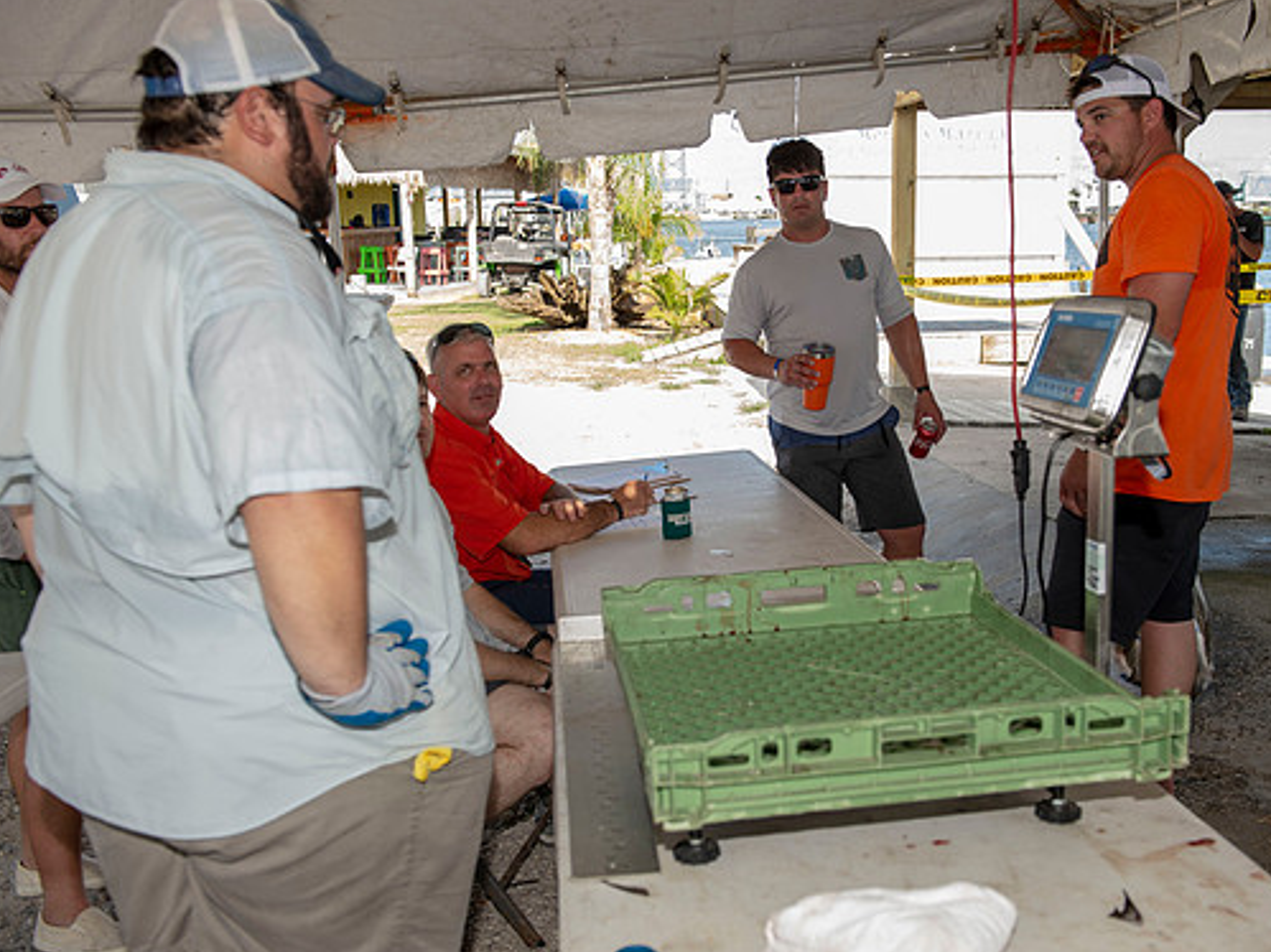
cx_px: 718
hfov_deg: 48.9
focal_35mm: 38
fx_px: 1395
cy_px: 471
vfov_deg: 37.7
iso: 50
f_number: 5
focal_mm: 34
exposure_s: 1/100
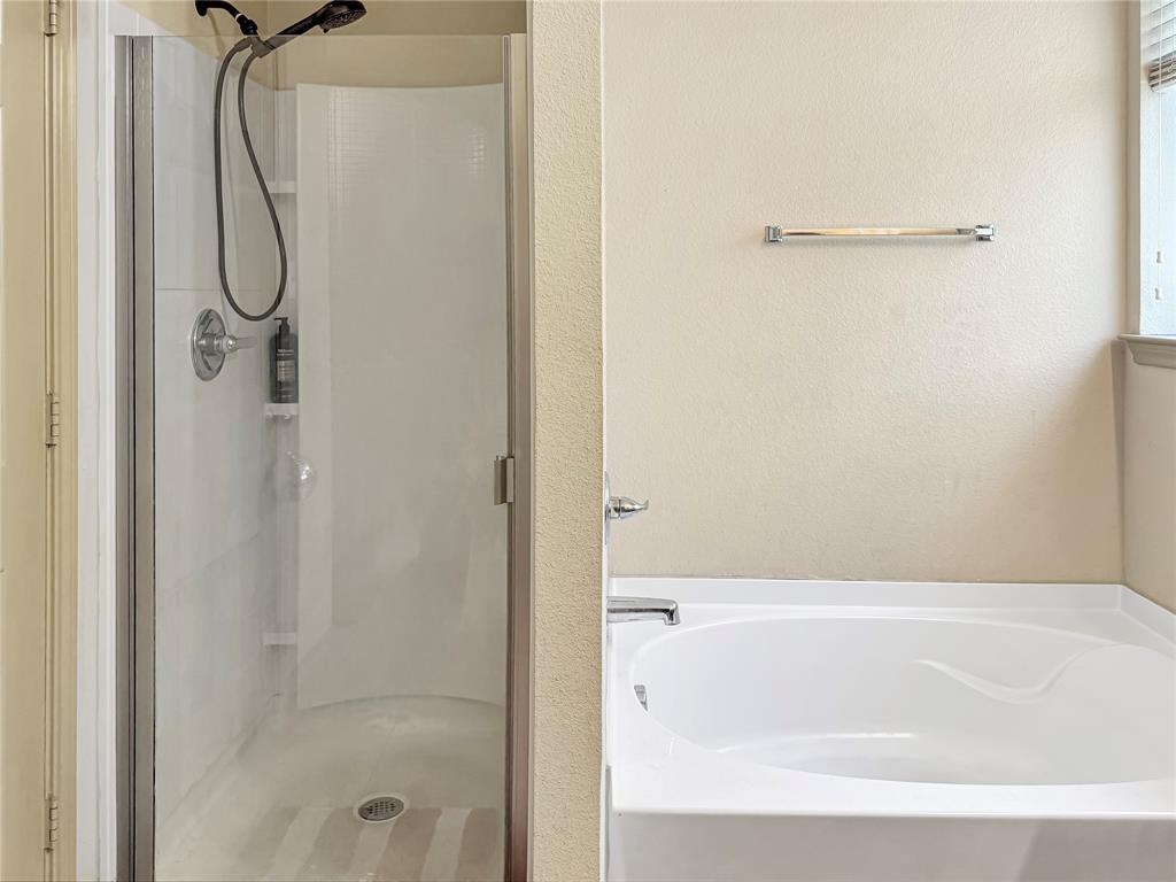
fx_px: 815
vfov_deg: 56.8
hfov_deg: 71.6
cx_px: 588
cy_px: 441
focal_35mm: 24
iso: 160
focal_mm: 6.76
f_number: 1.78
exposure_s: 1/120
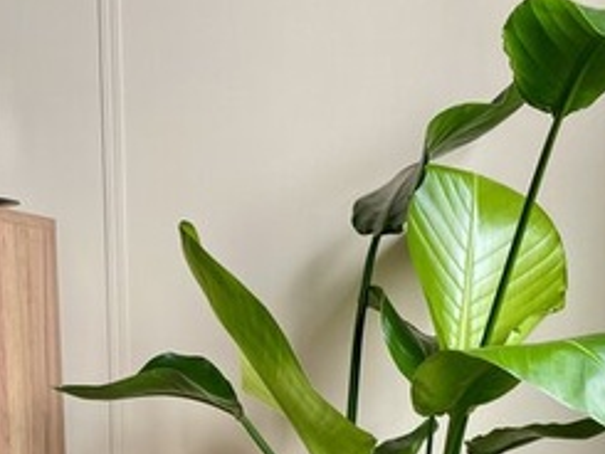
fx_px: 927
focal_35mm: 53
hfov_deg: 36.0
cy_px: 453
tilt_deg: -11.0
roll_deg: +0.2
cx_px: 237
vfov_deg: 26.1
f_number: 1.6
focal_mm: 4.2
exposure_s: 1/121
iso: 100
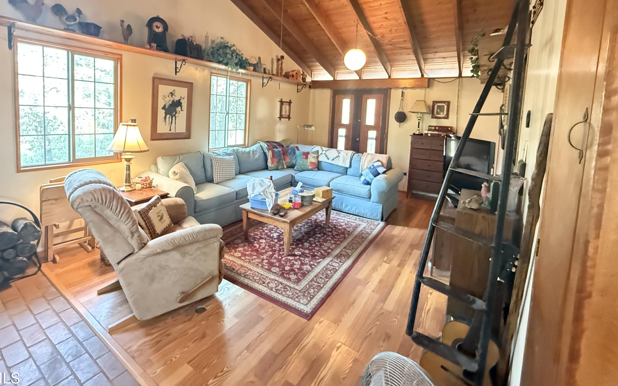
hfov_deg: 94.2
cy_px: 137
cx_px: 285
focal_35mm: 17
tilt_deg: -4.8
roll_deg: -2.7
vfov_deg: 66.6
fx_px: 286
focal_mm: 2.22
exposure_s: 1/30
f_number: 2.2
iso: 1250
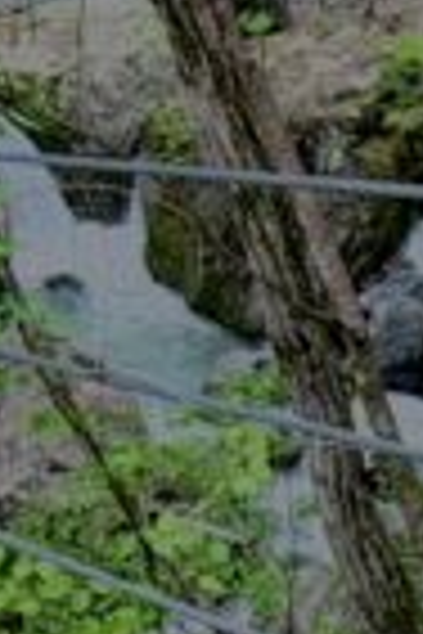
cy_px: -36
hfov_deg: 11.7
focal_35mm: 106
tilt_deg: -11.2
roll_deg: +2.5
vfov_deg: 18.6
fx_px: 1868
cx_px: -392
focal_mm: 2.22
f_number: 2.2
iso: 40
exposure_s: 1/122
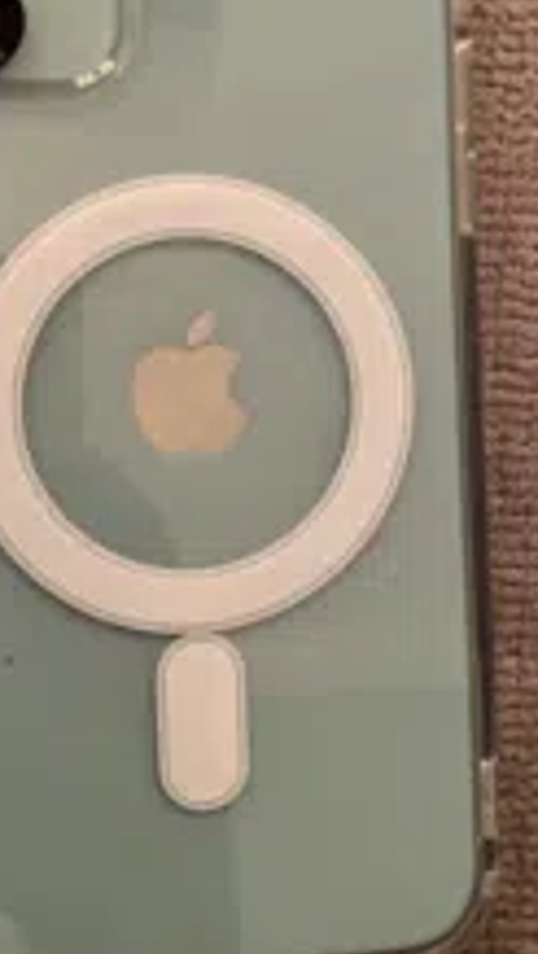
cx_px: 214
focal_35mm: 50
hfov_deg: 24.0
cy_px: 346
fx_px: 1265
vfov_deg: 40.9
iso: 500
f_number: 1.8
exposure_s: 1/12
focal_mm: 4.25
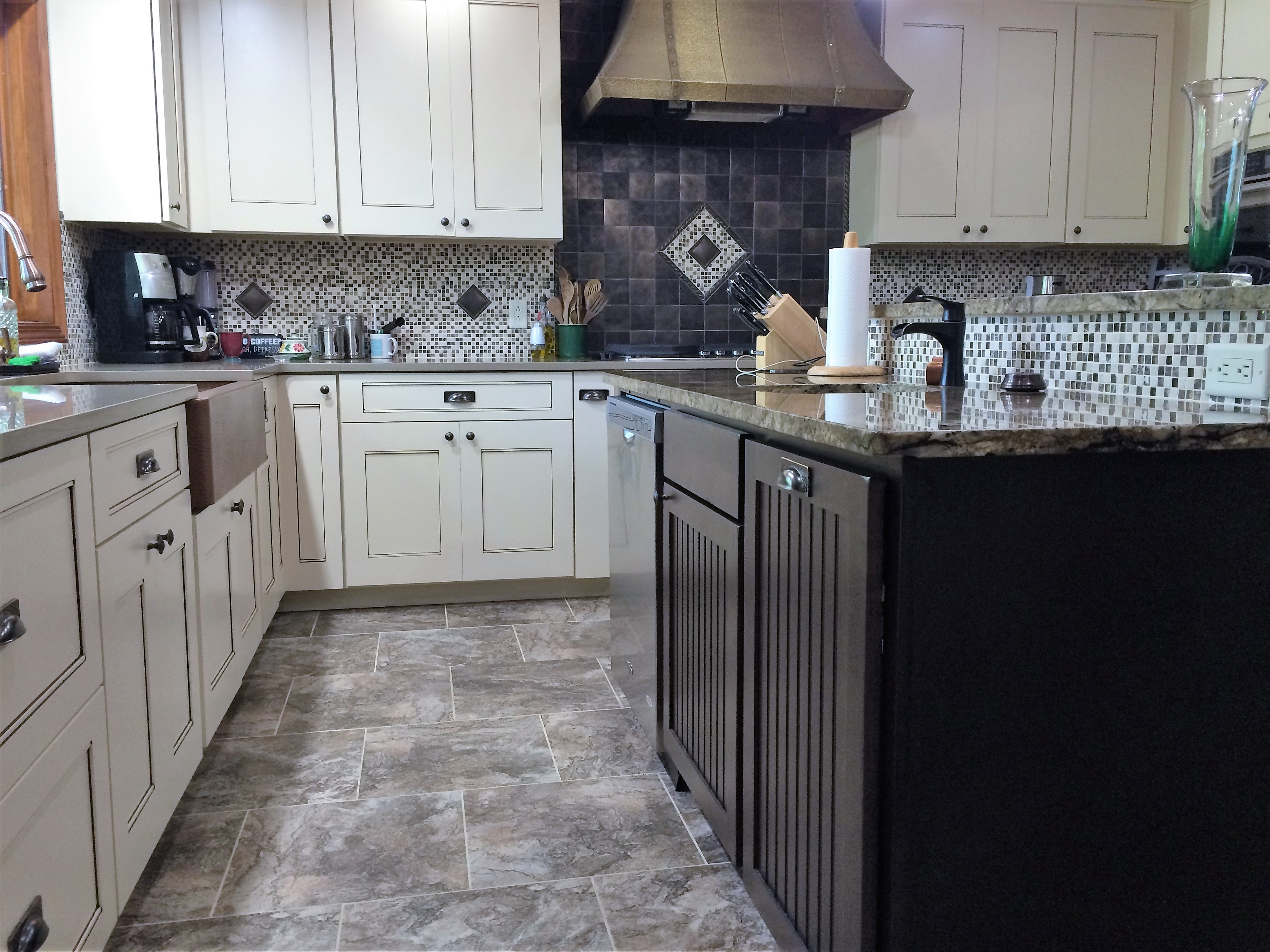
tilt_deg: -9.3
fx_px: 1064
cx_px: 635
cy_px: 476
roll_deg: +0.4
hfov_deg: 61.7
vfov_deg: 48.2
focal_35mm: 29
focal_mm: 4.15
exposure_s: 1/30
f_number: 2.2
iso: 125
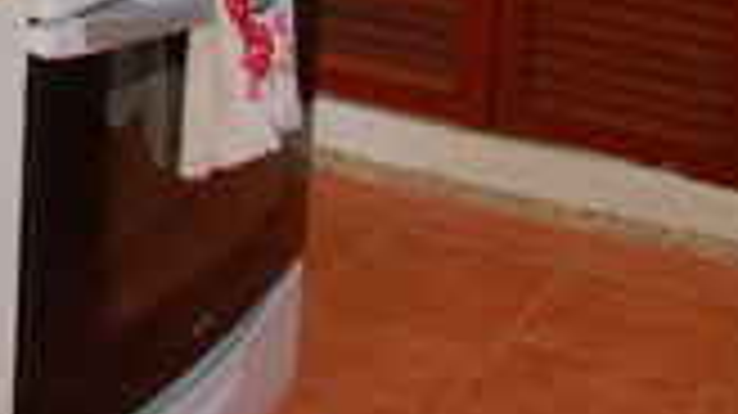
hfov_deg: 16.3
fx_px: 2484
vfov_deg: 9.0
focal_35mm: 127
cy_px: -378
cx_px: -110
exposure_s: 1/60
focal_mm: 22
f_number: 4
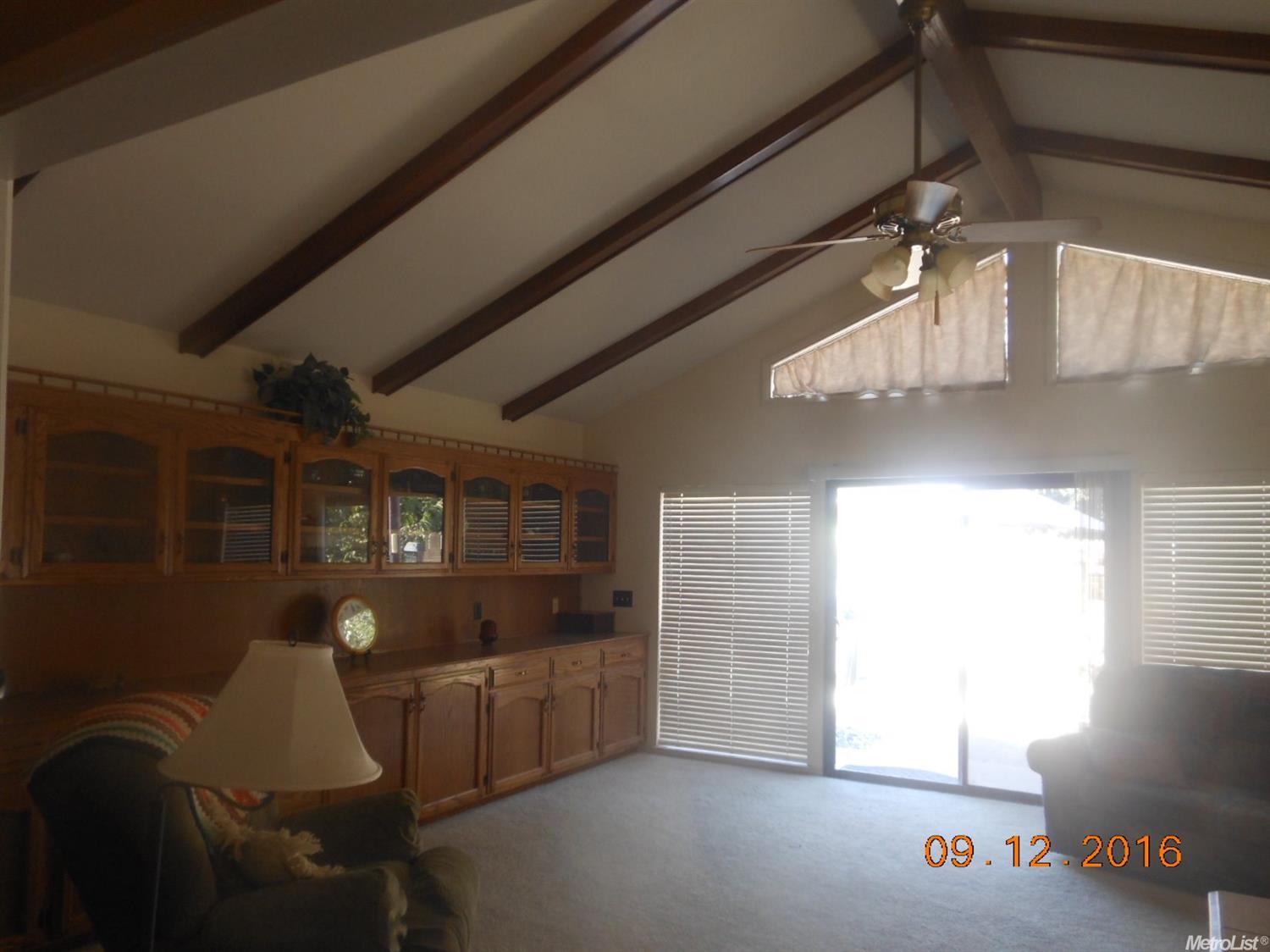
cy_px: 476
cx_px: 635
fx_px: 917
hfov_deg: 69.4
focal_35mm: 25
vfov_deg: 54.9
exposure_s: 1/30
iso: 160
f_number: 3.2
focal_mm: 4.5
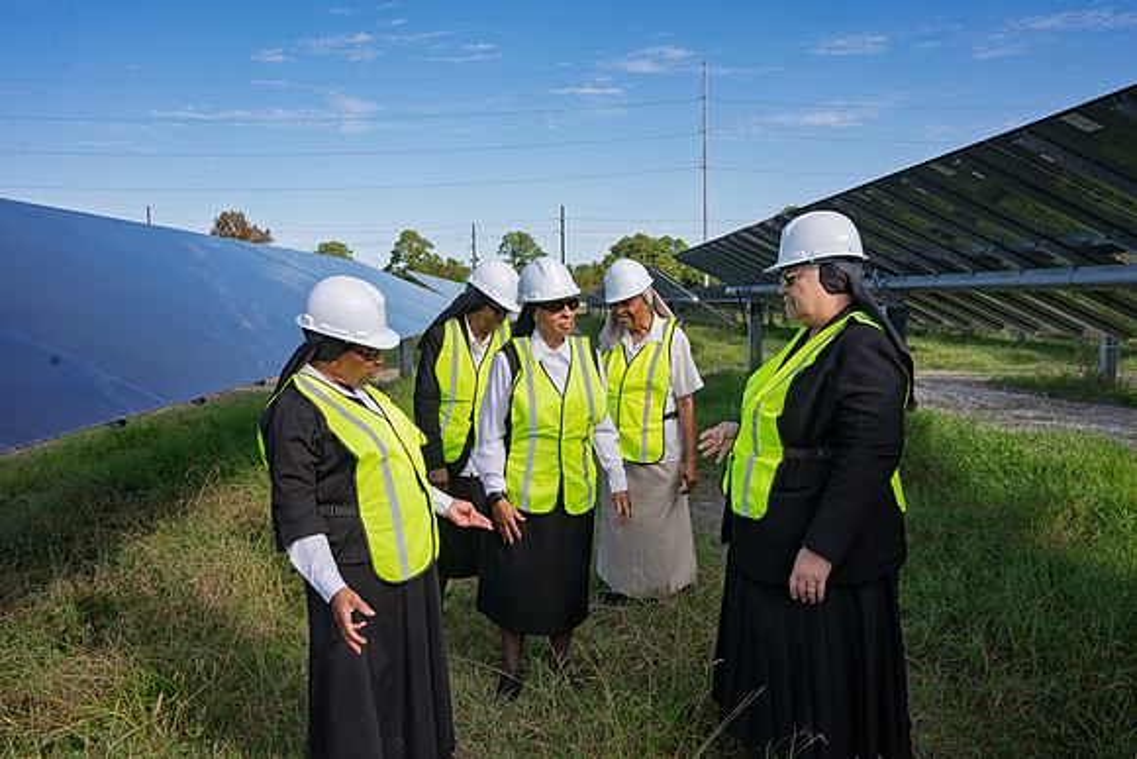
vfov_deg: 46.4
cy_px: 380
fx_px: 884
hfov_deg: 65.5
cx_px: 568
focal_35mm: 28
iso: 200
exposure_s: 1/500
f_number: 8
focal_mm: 28
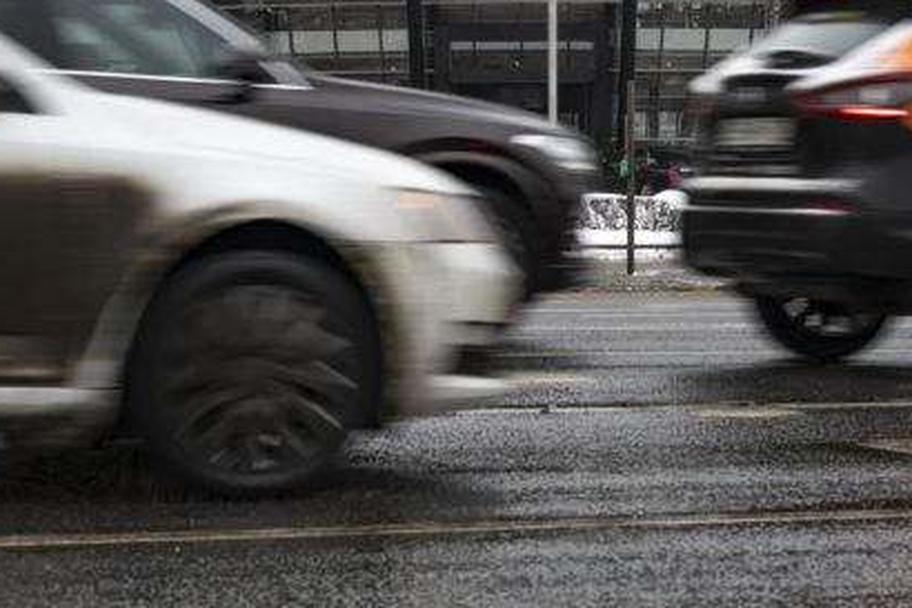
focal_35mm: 131
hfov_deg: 15.7
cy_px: 55
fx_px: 3317
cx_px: 469
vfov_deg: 10.4
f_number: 8
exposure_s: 1/50
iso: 100
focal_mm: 70
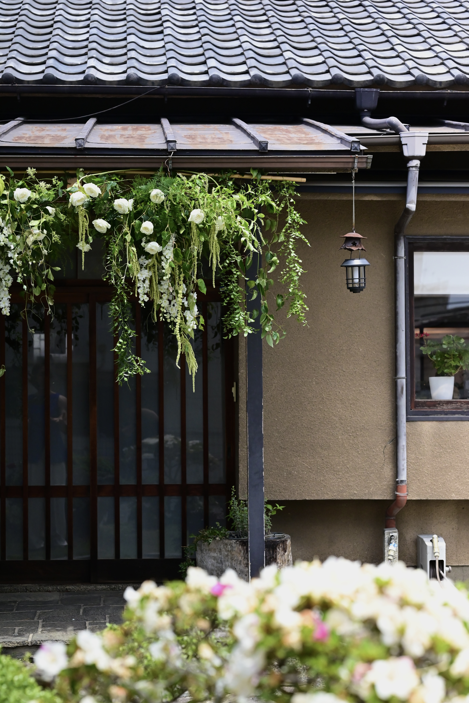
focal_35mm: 85
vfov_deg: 23.9
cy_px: 352
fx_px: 1659
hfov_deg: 16.1
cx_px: 234
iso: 2500
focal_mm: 85
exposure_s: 1/6400
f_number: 5.6
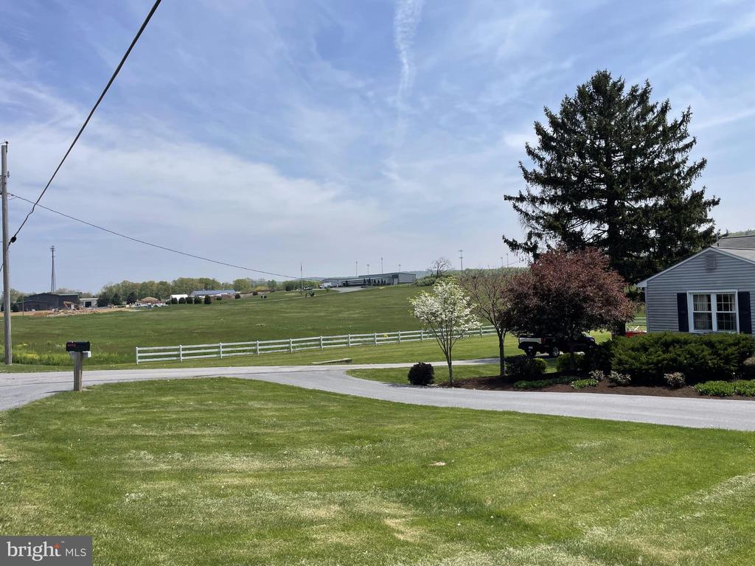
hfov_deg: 67.3
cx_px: 378
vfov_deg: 53.1
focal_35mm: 26
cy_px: 283
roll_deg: +2.2
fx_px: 567
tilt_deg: +1.0
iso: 32
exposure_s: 1/5051
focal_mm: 4.2
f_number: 1.6
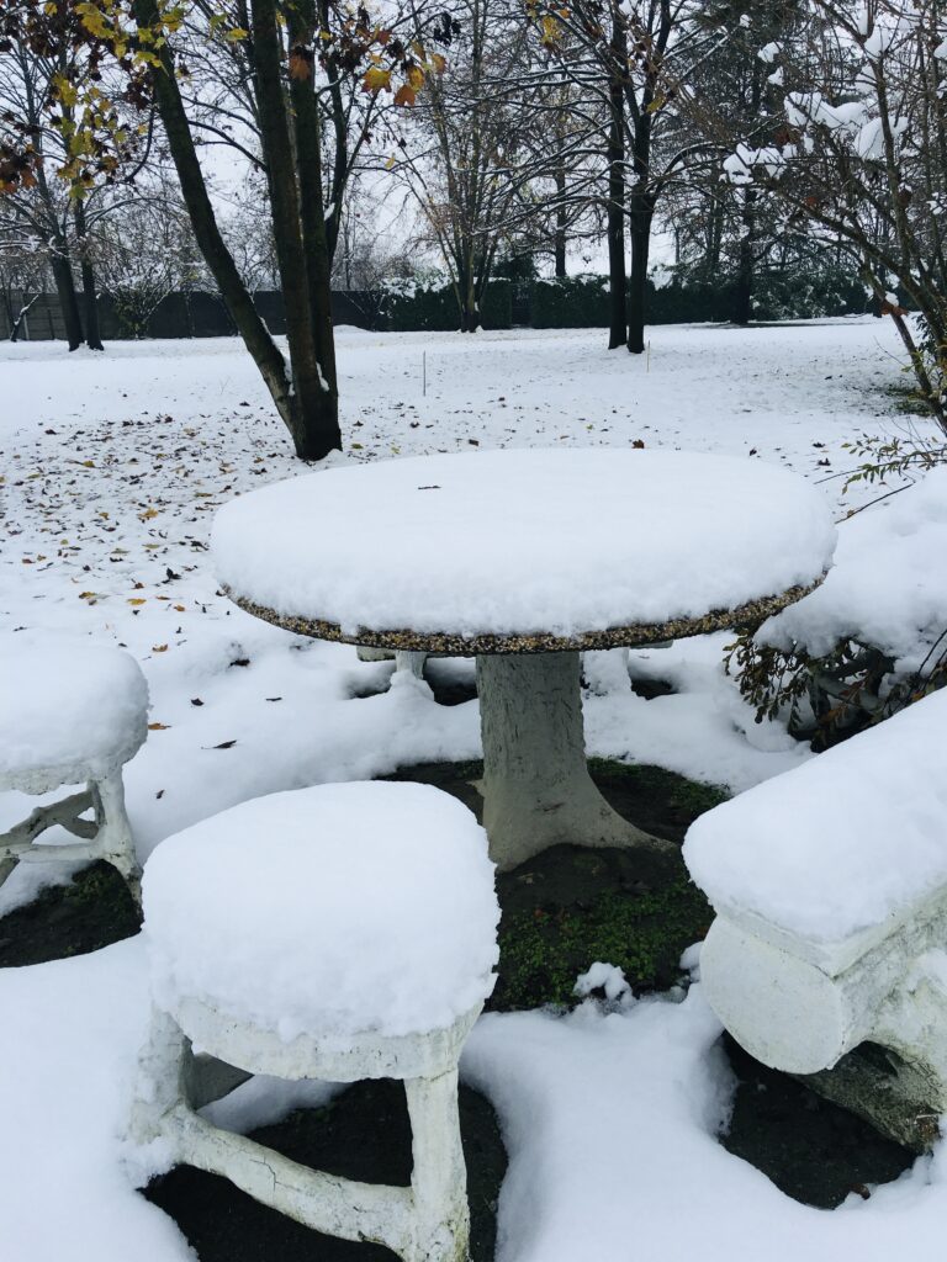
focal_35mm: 29
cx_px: 474
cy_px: 631
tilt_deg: -17.3
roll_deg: +1.2
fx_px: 1058
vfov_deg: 61.7
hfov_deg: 48.2
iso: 25
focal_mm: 4.15
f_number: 2.2
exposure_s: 1/712
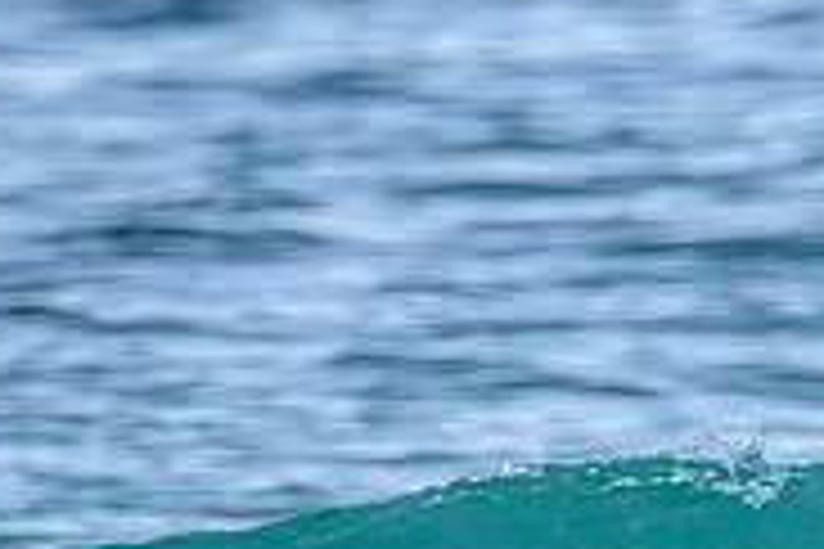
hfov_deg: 0.8
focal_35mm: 2430
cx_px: 1021
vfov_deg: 0.6
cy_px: 835
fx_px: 55616
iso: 1250
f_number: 8
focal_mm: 560
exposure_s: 1/2000
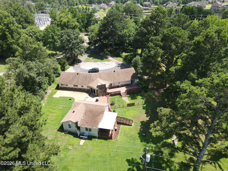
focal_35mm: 24
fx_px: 158
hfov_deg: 71.6
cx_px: 114
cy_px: 86
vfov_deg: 56.8
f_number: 2.8
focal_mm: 4.5
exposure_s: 1/250
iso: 100
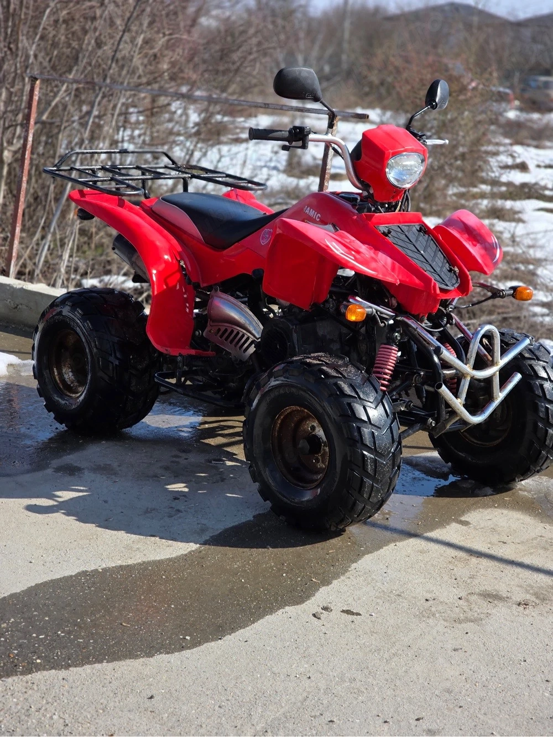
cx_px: 276
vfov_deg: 28.2
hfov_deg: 21.3
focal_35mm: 69
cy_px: 368
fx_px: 1470
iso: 50
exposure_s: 1/1910
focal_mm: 7.9
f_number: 2.4
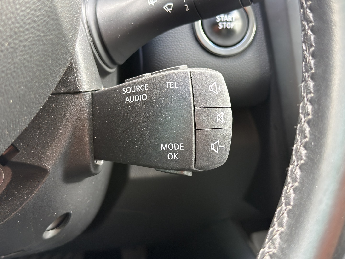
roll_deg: -3.6
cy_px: 130
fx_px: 468
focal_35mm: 47
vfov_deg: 30.9
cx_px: 172
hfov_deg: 40.4
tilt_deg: -29.9
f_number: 1.78
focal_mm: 6.76
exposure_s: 1/60
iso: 250
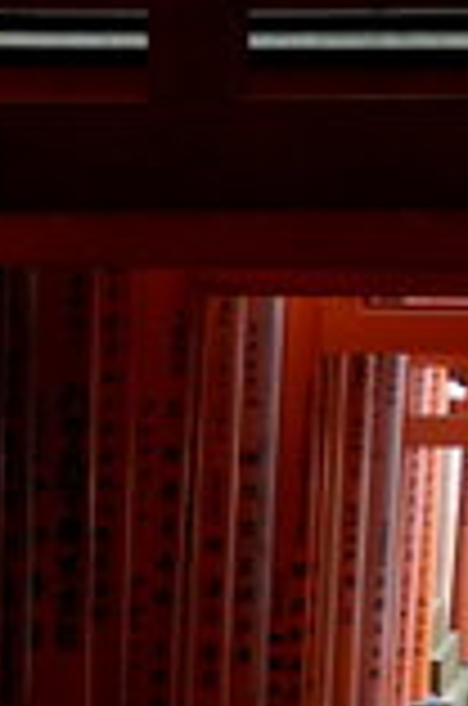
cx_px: 40
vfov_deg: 12.6
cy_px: 693
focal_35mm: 161
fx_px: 3153
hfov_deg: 8.5
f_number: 2.8
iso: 200
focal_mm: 28
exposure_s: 1/50
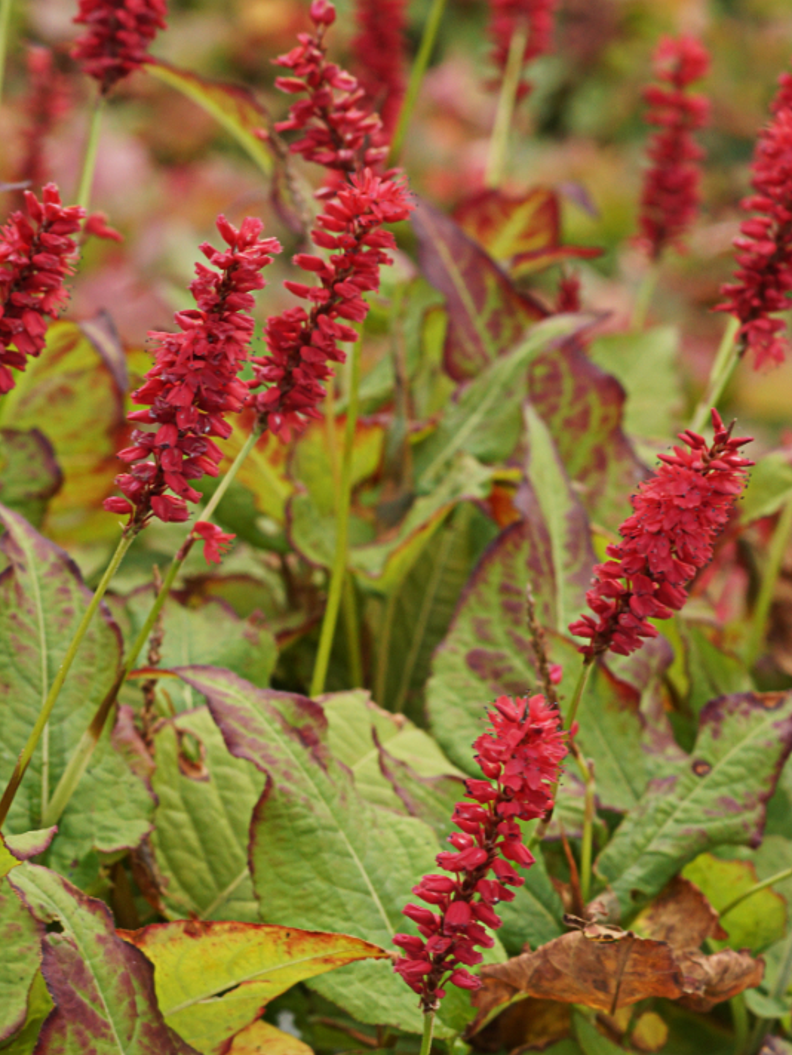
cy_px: 507
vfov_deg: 8.1
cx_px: 193
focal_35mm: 243
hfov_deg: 6.1
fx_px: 7413
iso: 400
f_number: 8
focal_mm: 100
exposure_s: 1/160
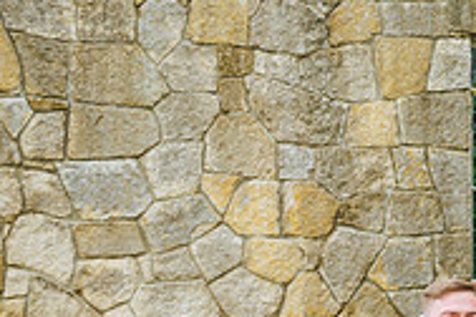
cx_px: 738
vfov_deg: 10.6
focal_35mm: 126
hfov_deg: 15.0
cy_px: 414
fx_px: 1666
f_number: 3.5
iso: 250
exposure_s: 1/320
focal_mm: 38
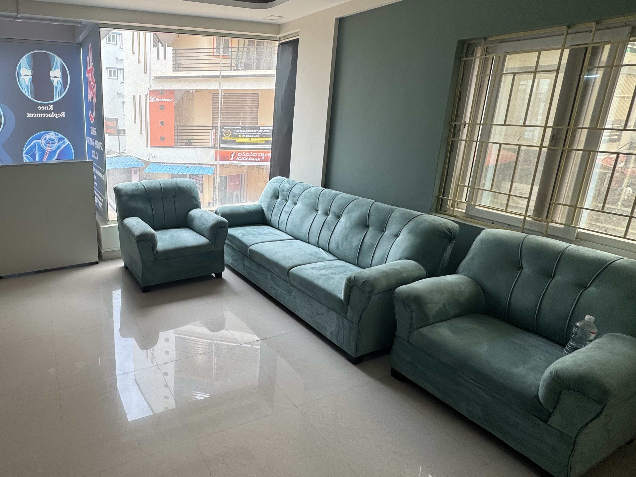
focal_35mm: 21
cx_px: 181
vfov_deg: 63.1
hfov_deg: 74.8
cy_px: 200
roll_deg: +0.4
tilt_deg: -13.8
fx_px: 386
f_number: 2.2
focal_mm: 2.22
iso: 40
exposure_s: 1/170
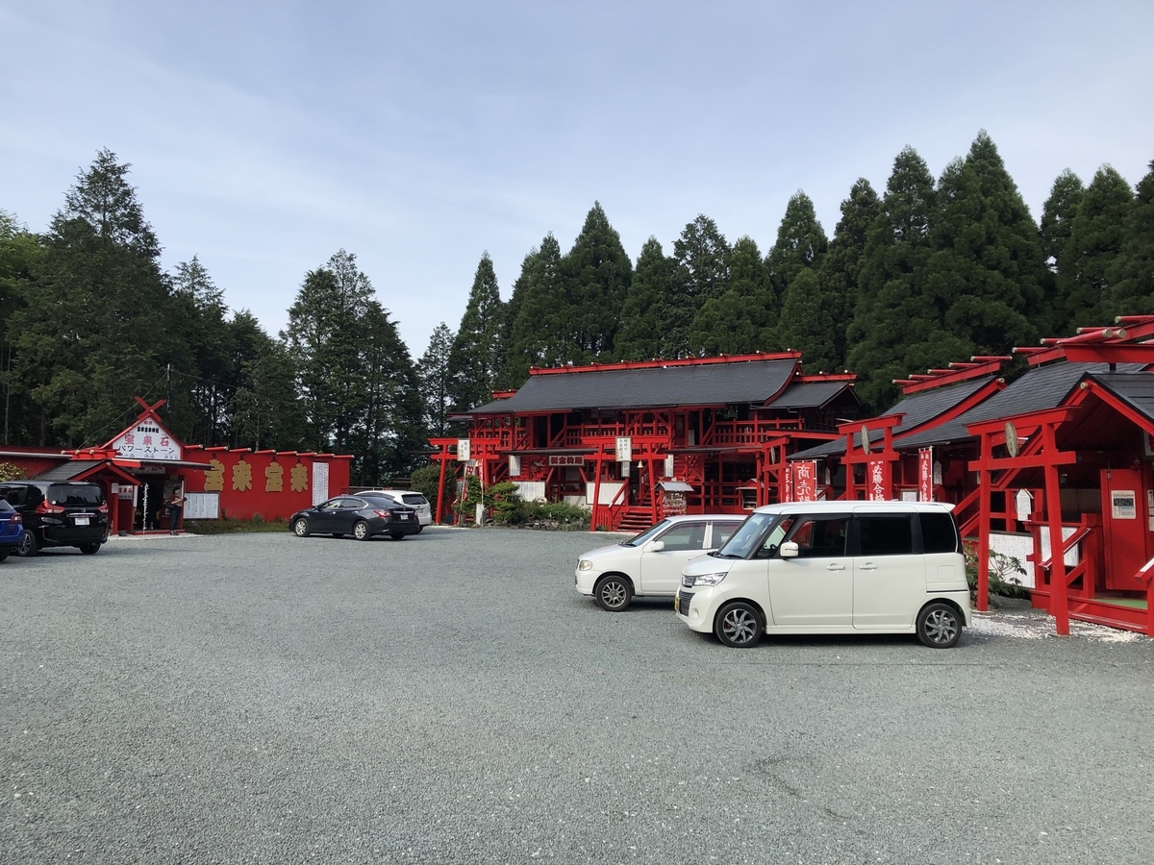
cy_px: 432
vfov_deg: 49.7
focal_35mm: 28
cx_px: 577
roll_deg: -0.4
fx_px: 933
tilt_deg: +3.7
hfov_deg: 63.4
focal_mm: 3.99
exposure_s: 1/1091
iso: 20
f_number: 1.8
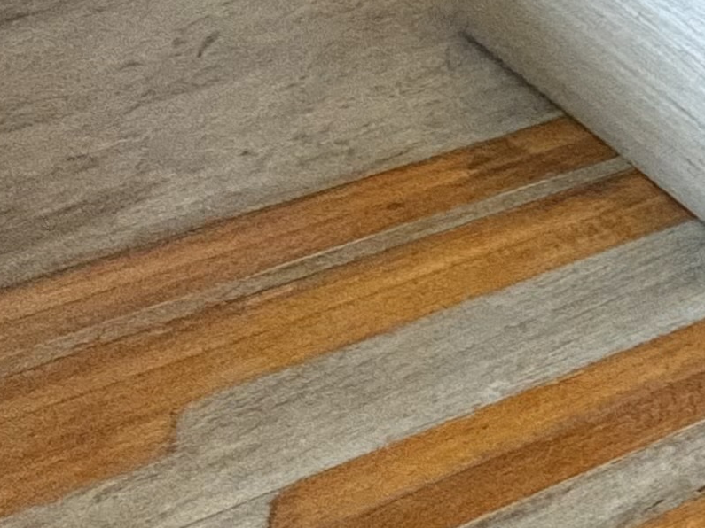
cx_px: 1539
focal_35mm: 71
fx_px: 1446
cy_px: -627
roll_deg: +1.1
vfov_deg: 15.2
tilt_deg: -3.0
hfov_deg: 16.8
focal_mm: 2.22
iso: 640
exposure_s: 1/60
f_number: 2.2
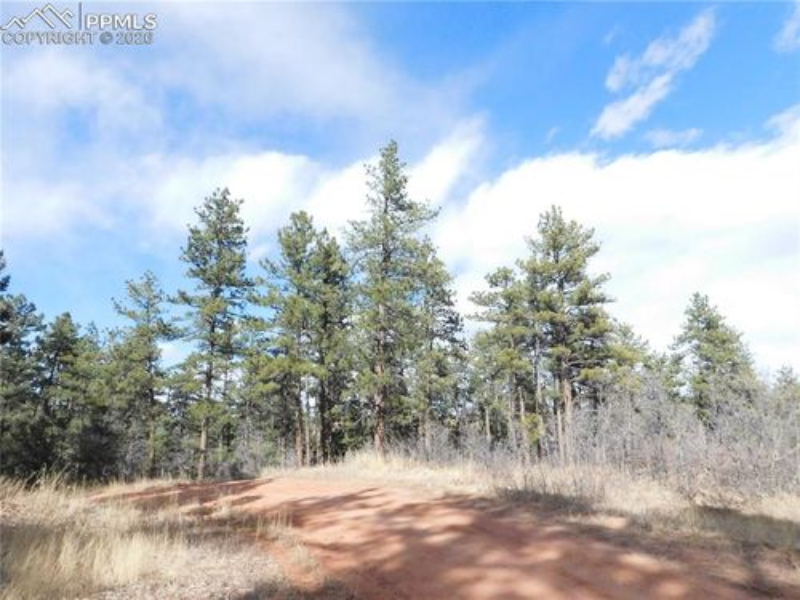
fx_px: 532
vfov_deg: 58.9
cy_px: 300
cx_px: 400
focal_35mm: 23
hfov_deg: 73.9
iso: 800
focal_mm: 4
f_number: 6
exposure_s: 1/1500
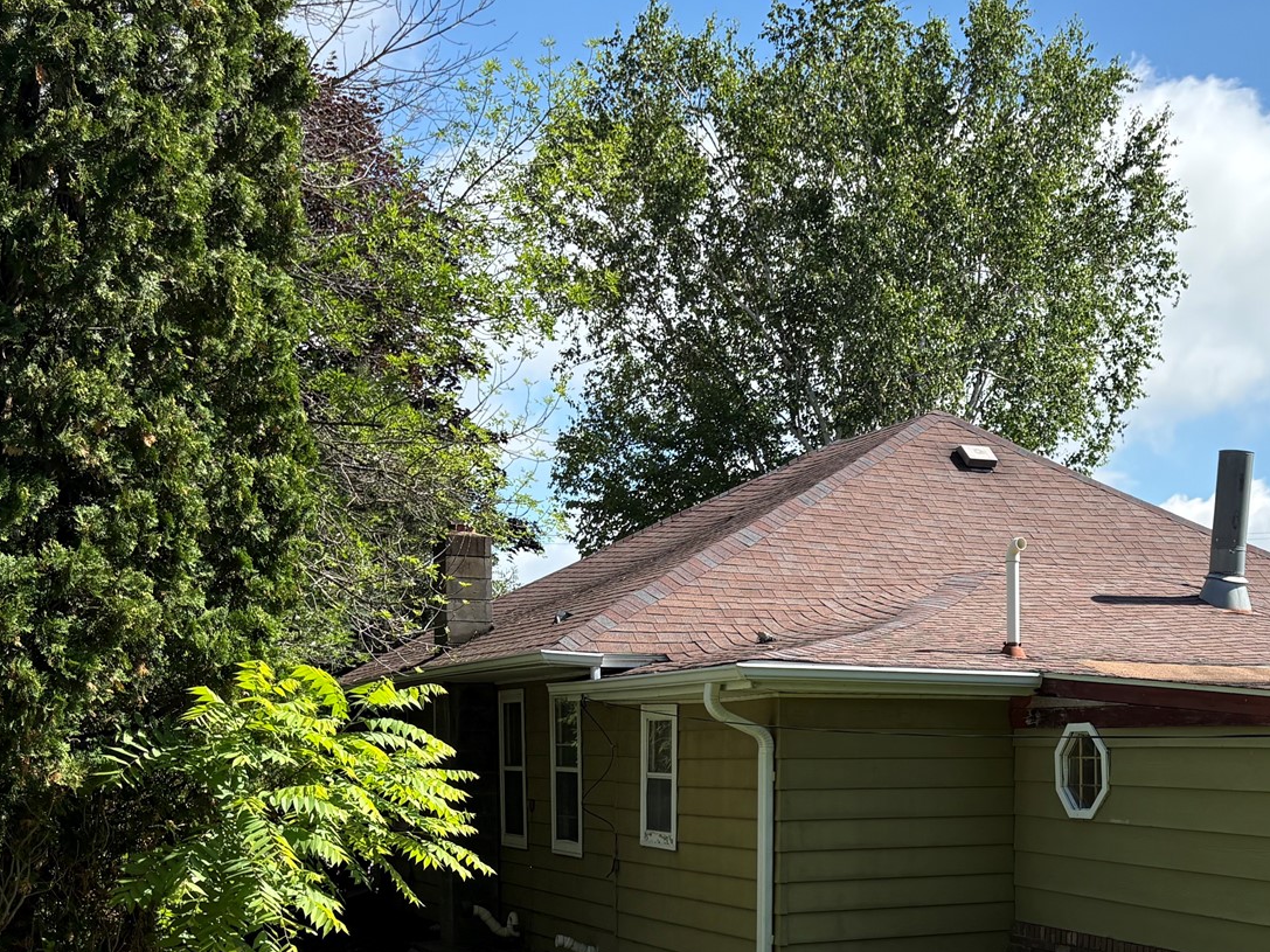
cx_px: 1040
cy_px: 797
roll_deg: +0.1
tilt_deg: -2.3
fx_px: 1798
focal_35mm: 49
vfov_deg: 28.8
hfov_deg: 37.3
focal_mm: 5.96
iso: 64
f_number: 1.6
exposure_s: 1/2451
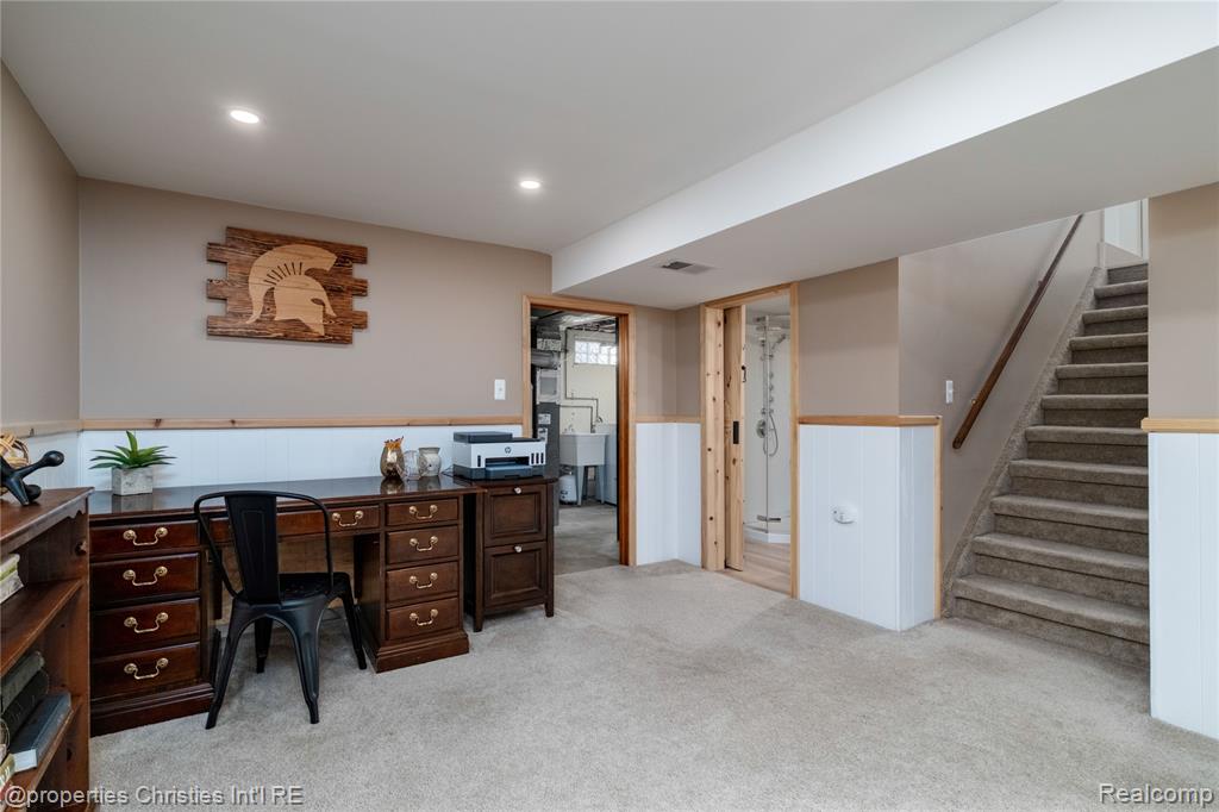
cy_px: 406
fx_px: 575
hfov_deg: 93.3
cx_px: 610
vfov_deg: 70.4
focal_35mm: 17
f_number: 6.4
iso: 640
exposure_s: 1/125
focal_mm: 11.3
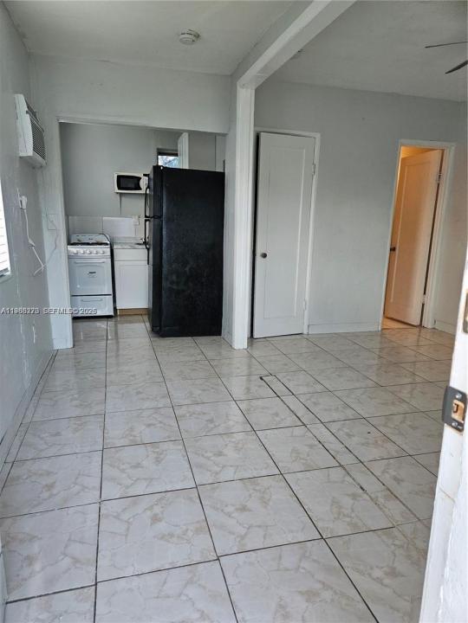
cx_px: 234
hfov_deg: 58.9
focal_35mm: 23
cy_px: 312
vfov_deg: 73.9
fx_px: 415
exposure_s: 1/240
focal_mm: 5.4
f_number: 1.8
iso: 320
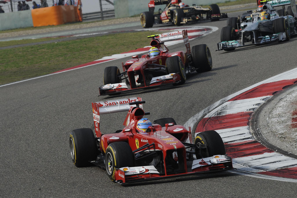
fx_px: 2475
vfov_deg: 4.6
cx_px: 148
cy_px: 99
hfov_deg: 6.9
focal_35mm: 300
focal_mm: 300
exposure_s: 1/1000
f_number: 8
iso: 400
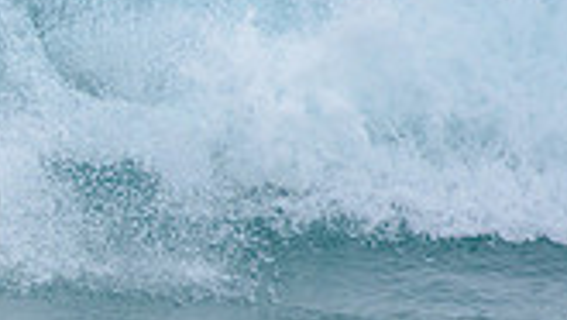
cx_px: -364
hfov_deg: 1.2
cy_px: 174
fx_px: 26564
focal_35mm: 1766
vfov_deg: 0.7
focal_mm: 480
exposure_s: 1/2000
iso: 560
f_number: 5.6
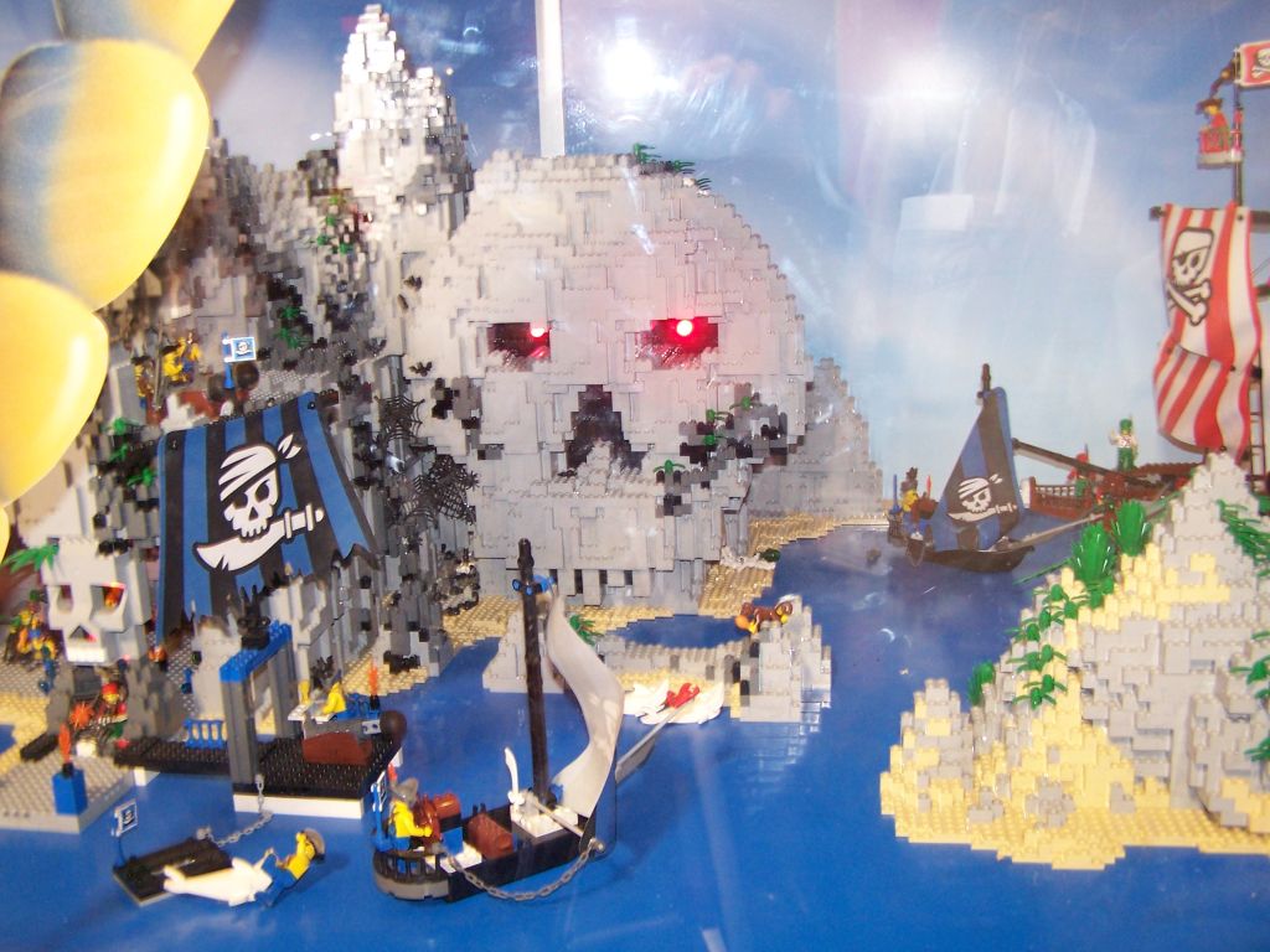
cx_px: 635
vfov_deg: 37.7
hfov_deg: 49.0
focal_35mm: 38
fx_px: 1394
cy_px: 476
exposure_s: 1/2
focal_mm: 6.3
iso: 140
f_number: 2.8
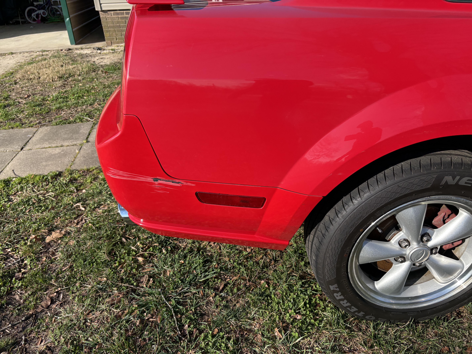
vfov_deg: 53.1
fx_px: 355
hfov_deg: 67.3
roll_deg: -0.2
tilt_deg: -26.3
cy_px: 177
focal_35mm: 26
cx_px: 236
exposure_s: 1/1217
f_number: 1.6
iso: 50
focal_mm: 5.96
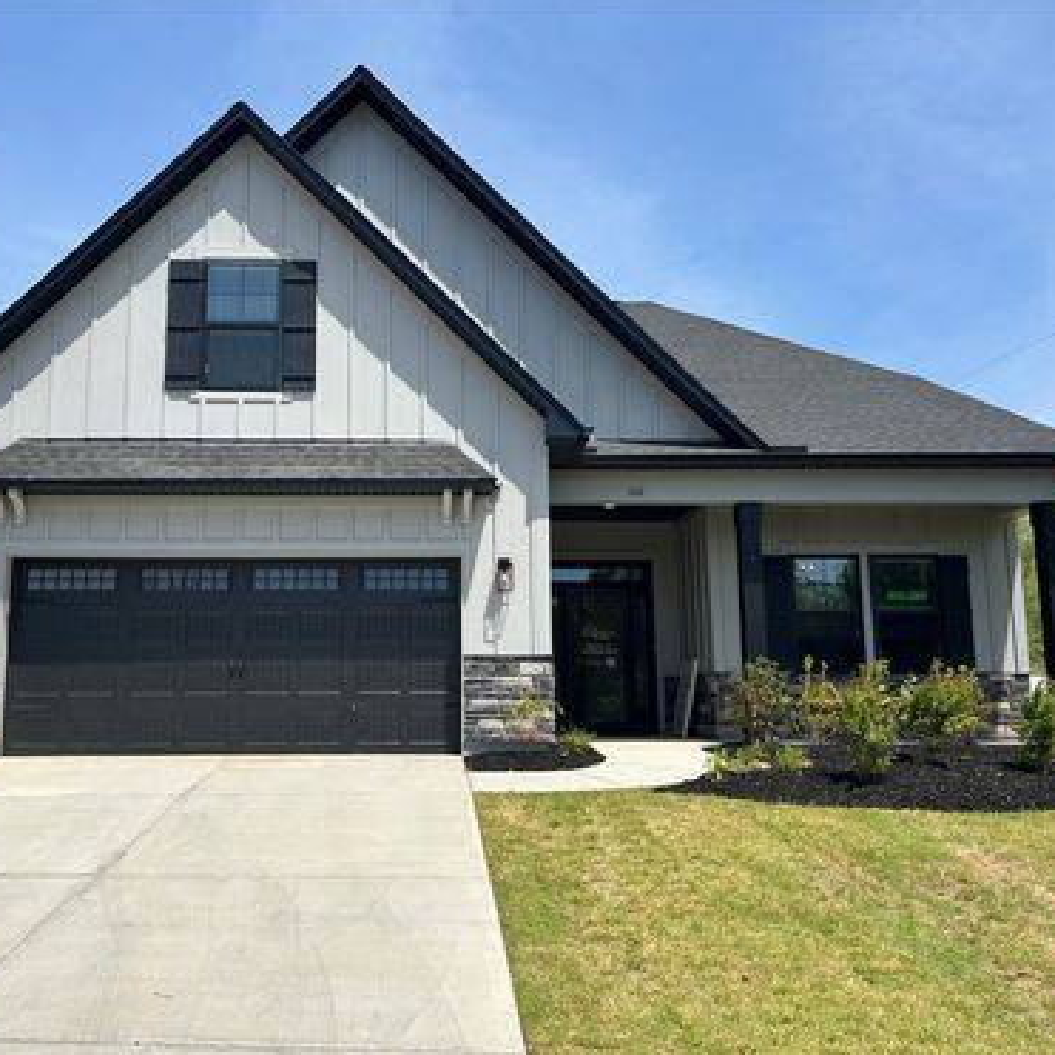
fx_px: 1069
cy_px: 528
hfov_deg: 52.3
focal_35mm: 31
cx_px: 444
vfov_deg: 52.5
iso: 50
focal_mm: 5.7
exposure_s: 1/3968
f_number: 1.5
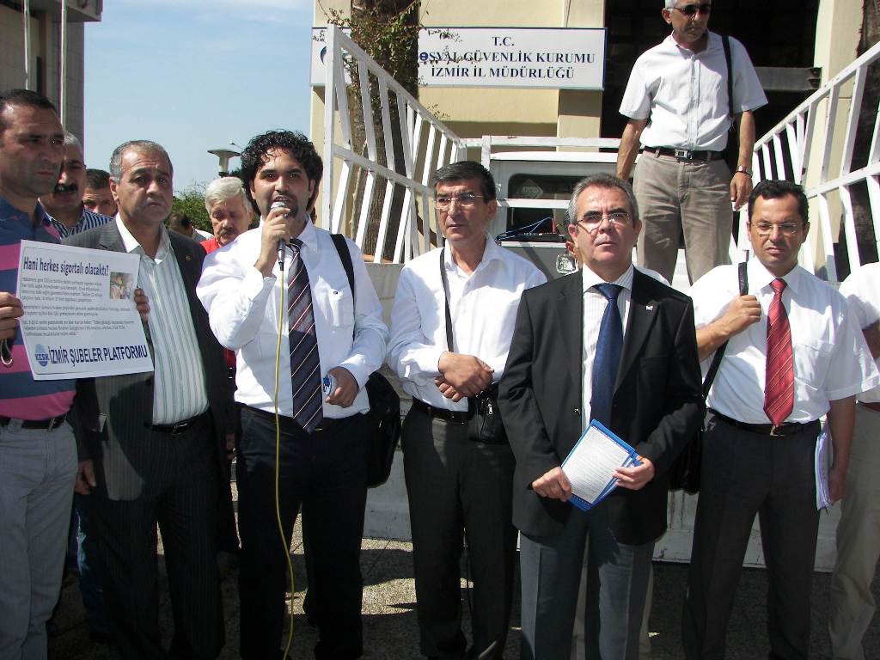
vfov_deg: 39.7
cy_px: 330
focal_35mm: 36
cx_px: 440
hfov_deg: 51.4
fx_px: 915
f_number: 4
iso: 64
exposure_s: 1/800
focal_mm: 6
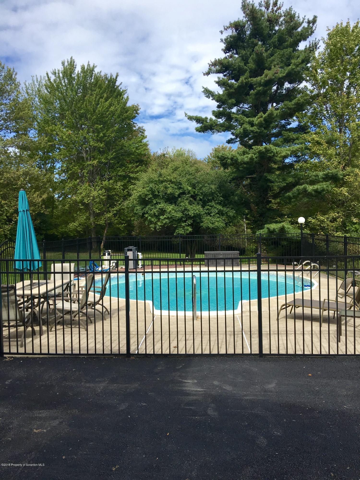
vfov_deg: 61.7
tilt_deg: +0.1
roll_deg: +1.7
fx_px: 402
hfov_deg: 48.2
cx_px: 180
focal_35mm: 29
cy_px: 240
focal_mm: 4.15
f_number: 2.2
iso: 25
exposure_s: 1/1425
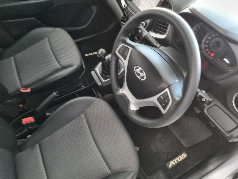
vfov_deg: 53.1
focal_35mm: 26
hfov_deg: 67.3
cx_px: 119
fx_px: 179
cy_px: 90
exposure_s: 1/25
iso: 640
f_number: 1.8
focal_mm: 5.4
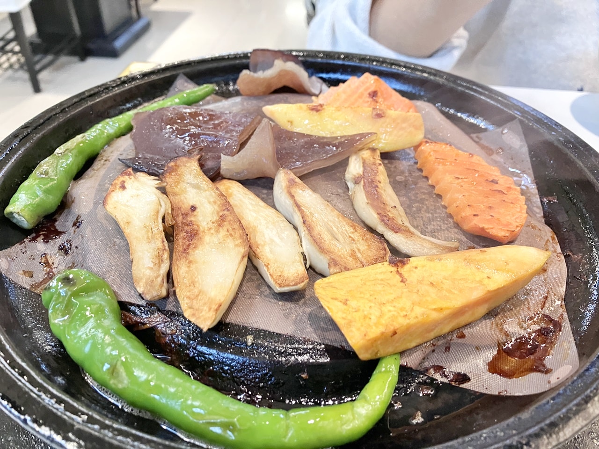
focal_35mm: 28
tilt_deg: -37.9
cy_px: 224
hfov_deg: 63.4
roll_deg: -1.7
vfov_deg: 49.7
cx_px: 300
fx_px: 485
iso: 160
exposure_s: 1/60
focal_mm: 3.99
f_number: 1.8
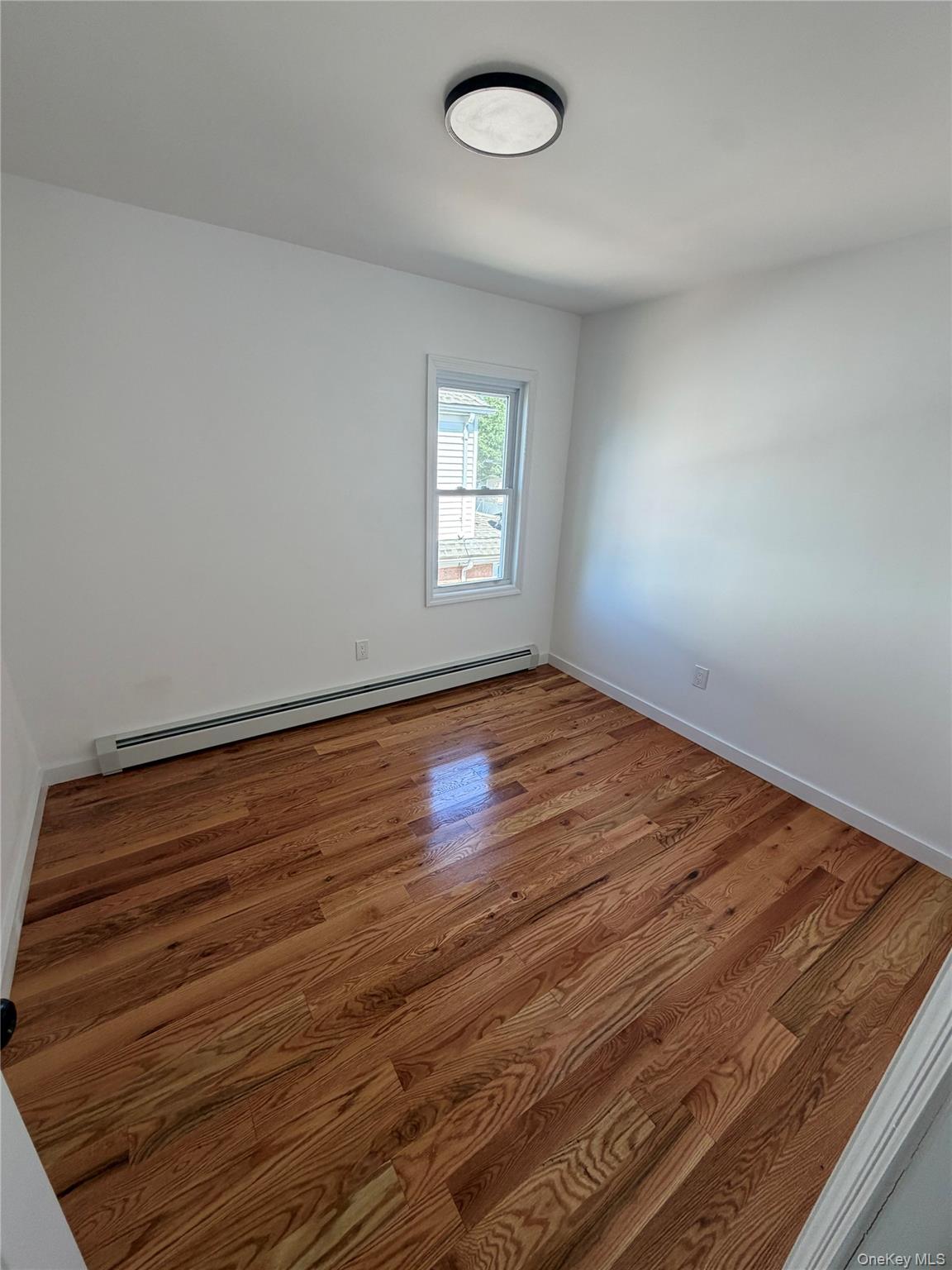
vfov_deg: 102.1
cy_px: 635
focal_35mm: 14
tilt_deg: -19.1
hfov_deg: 85.7
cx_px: 476
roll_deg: -2.3
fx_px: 513
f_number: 2.2
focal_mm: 2.22
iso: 125
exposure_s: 1/121
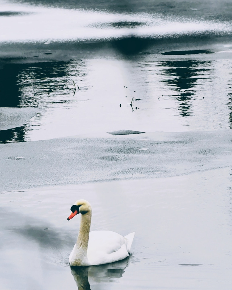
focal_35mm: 275
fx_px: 2361
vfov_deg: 7.0
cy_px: 205
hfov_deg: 5.6
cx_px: 102
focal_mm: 130
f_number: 4.8
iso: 450
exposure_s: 1/1000
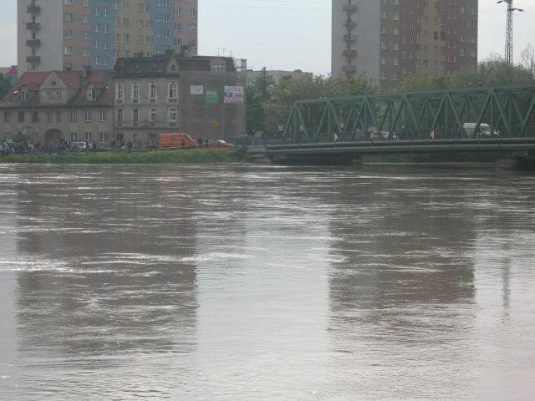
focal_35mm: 113
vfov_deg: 13.1
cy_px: 200
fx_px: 1746
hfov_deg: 17.4
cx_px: 268
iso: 50
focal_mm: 23.4
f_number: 8.2
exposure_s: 1/174
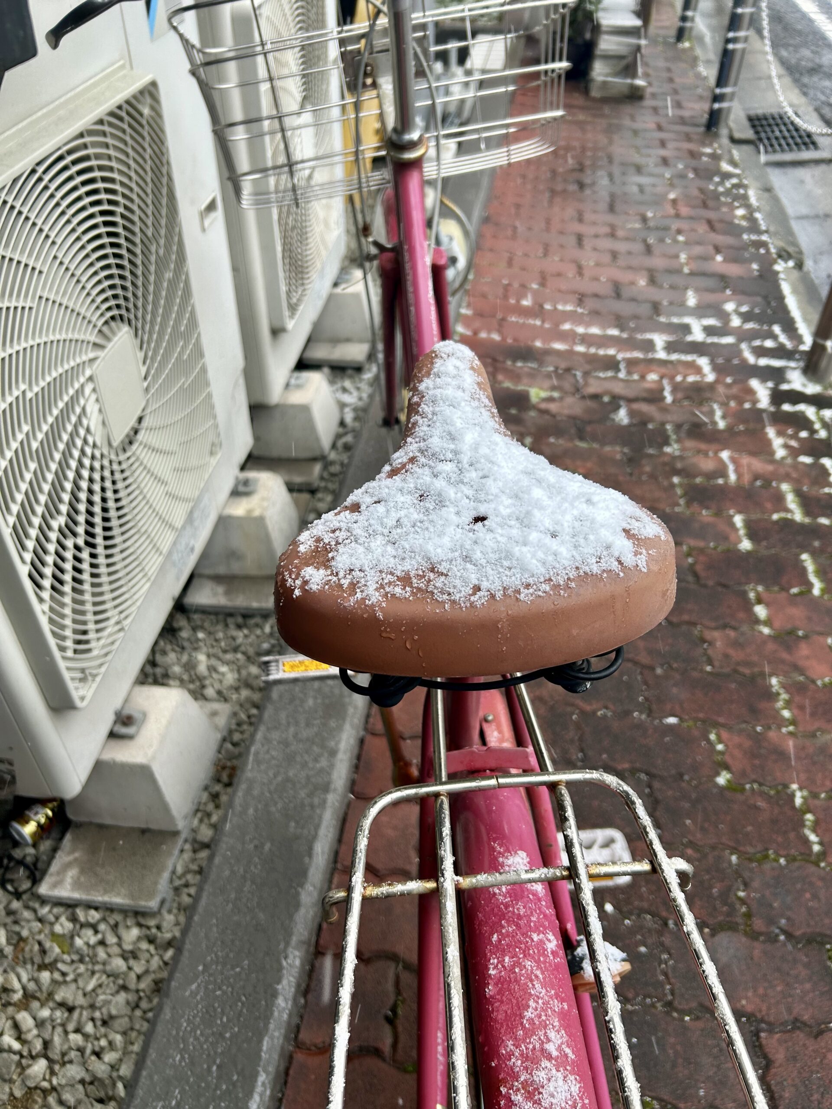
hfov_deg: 53.1
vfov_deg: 67.3
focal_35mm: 26
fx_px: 833
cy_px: 554
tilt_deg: -41.7
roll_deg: -2.1
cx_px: 416
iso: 50
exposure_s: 1/310
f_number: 1.5
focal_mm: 5.7
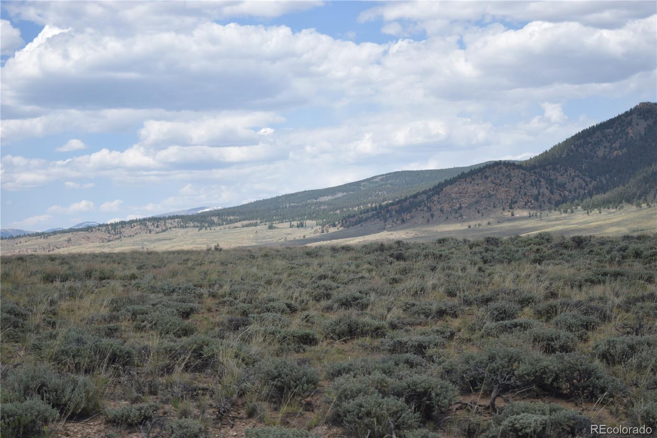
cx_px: 328
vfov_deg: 18.9
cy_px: 219
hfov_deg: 28.1
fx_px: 1314
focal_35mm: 72
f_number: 5.3
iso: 200
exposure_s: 1/1000
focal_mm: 48
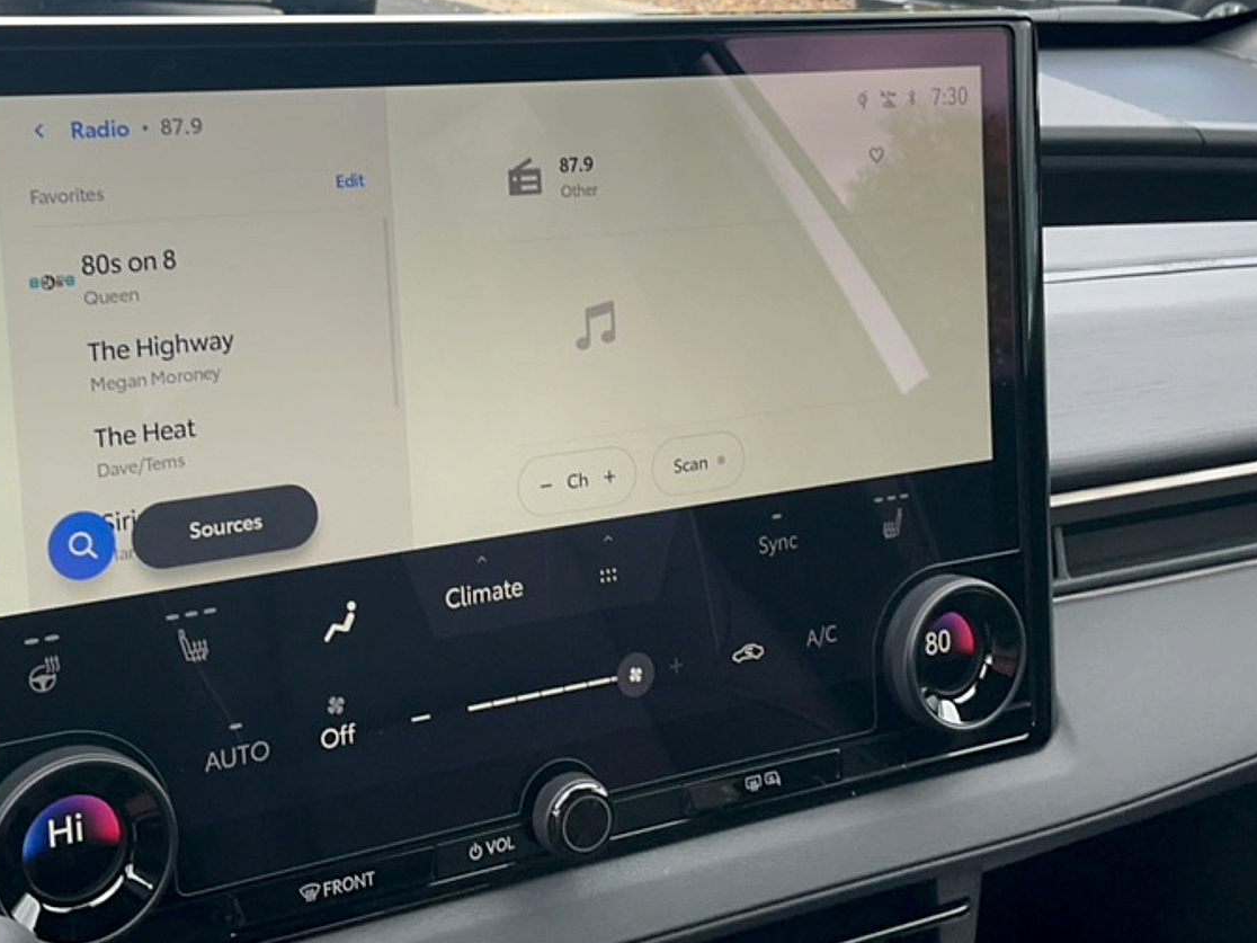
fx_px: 1561
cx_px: 474
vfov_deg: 33.5
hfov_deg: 43.5
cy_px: 375
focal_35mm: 43
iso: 20
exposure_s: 1/120
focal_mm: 3
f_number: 1.8
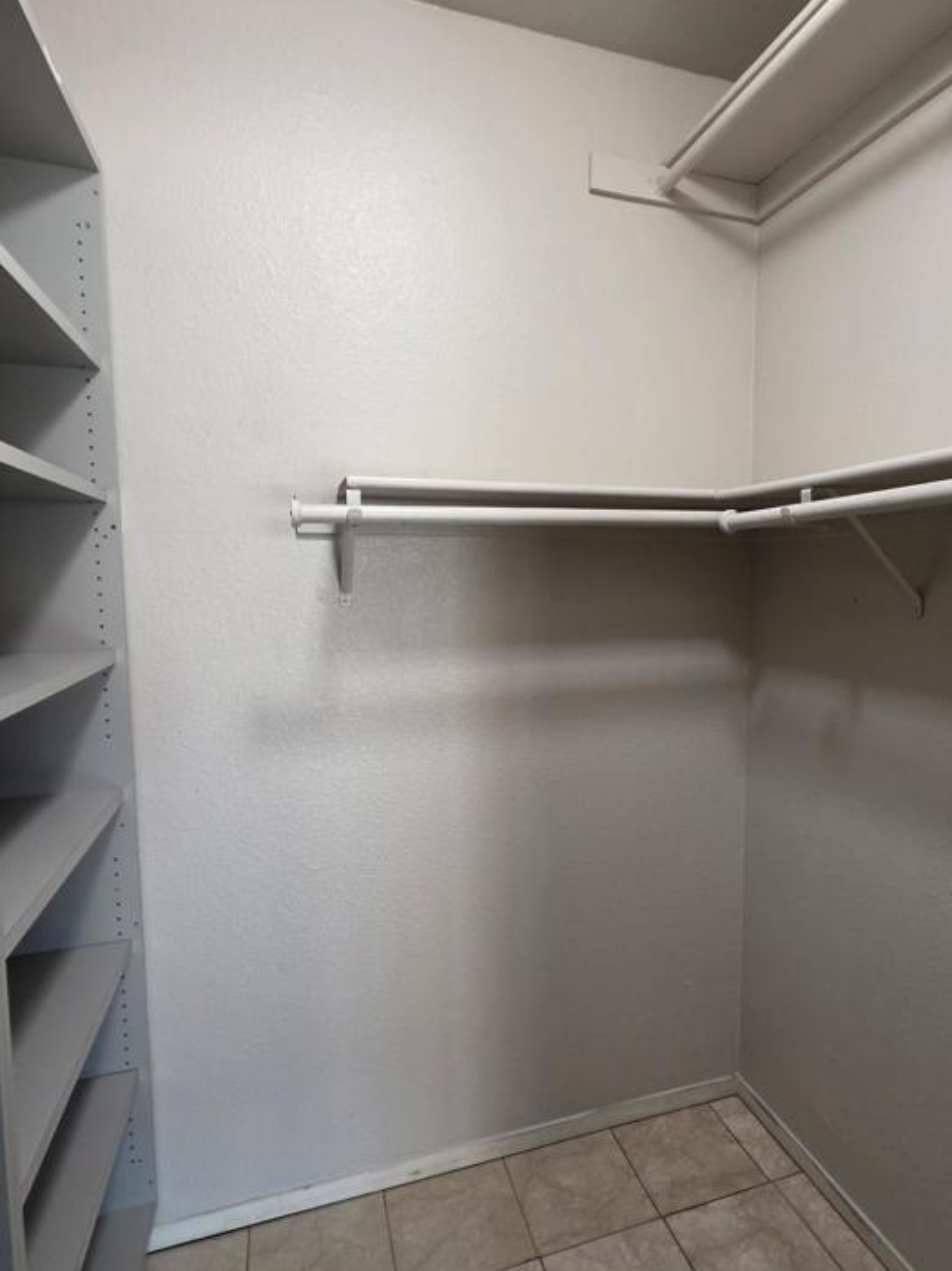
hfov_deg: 68.2
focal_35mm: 19
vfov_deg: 84.7
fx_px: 697
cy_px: 649
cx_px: 549
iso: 250
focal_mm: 2.2
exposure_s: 1/120
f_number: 1.9
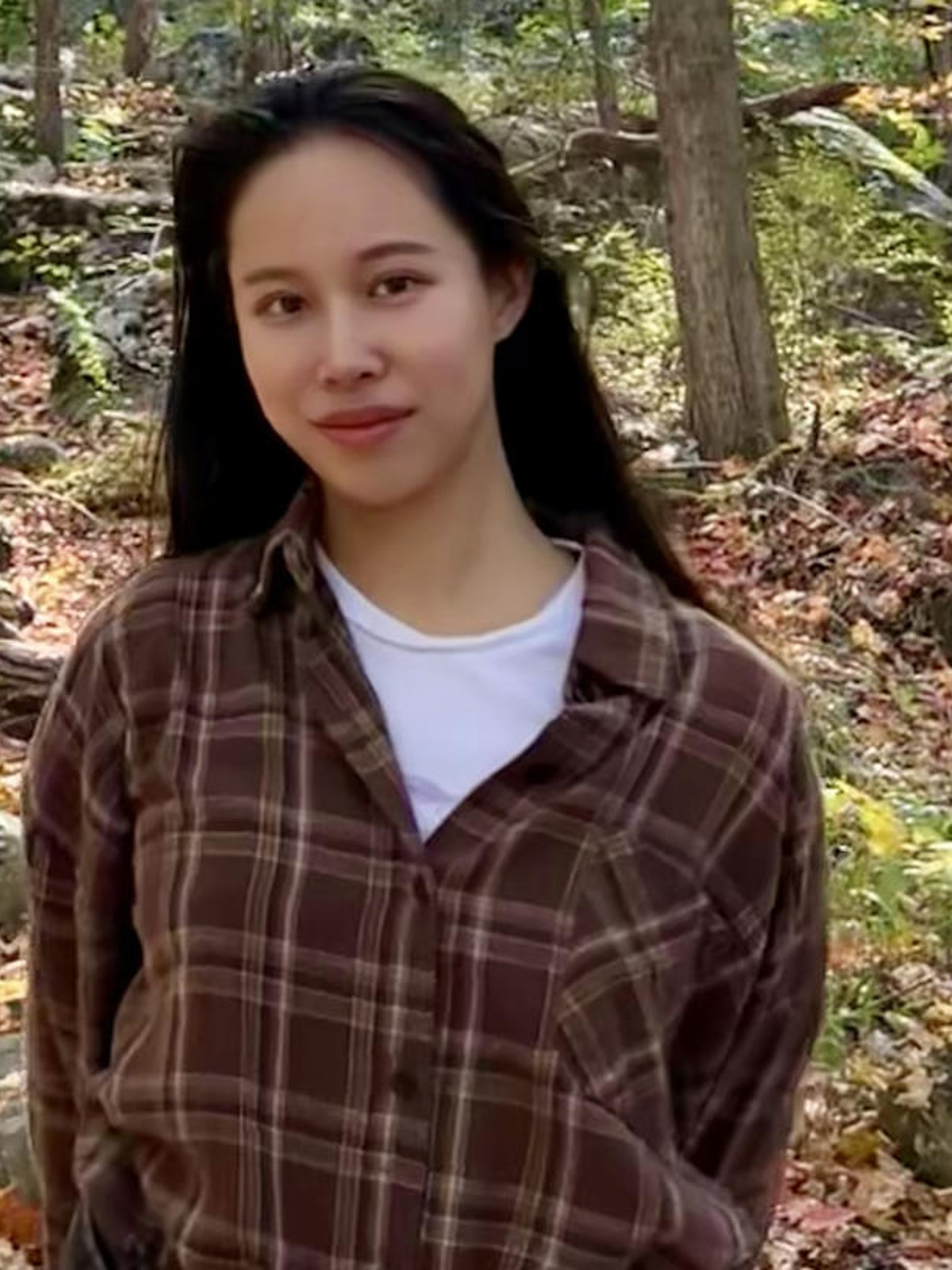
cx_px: 402
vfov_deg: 56.8
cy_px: 601
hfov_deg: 44.0
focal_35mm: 32
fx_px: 1174
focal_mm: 5.7
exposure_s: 1/230
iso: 40
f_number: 1.5
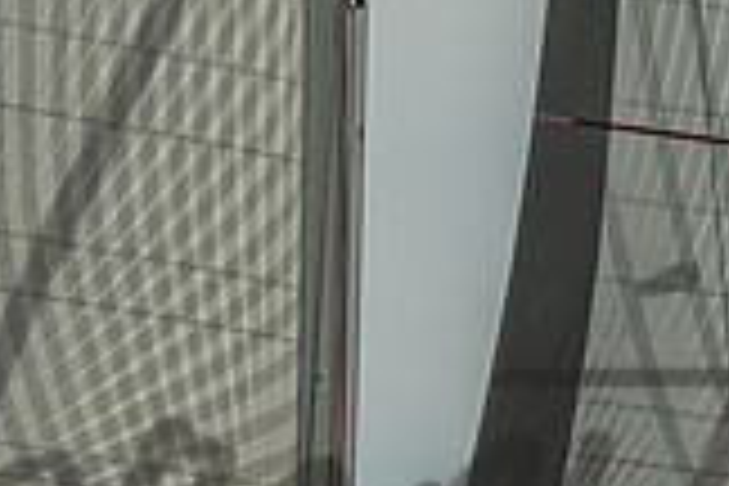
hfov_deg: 4.0
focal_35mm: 514
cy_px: 412
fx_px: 10408
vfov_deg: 2.7
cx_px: 106
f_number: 6.3
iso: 400
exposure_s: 1/2000
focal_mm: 130
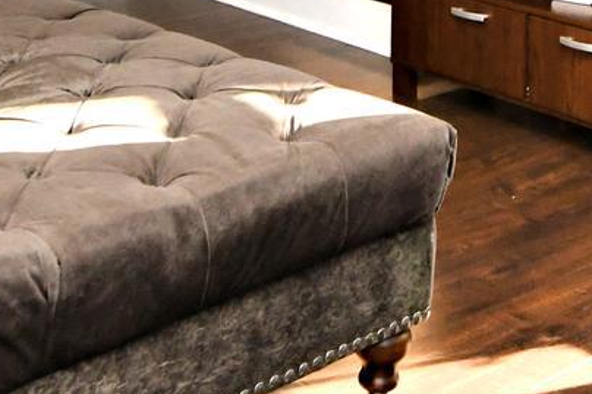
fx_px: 1249
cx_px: 501
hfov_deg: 26.0
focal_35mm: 76
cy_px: -311
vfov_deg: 15.5
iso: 1000
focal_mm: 10
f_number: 4.5
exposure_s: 1/250
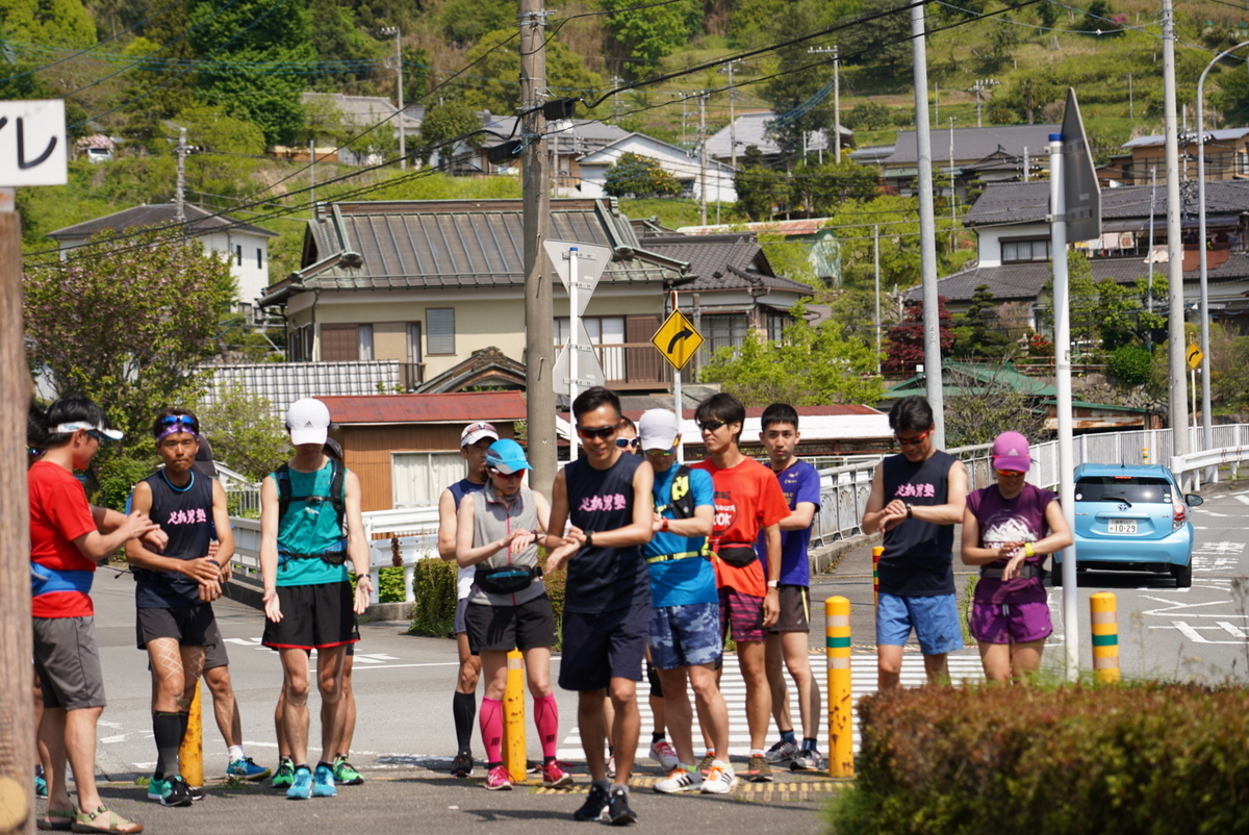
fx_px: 3645
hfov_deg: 19.4
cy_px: 418
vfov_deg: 13.1
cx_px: 624
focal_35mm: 105
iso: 100
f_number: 5
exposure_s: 1/500
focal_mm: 105
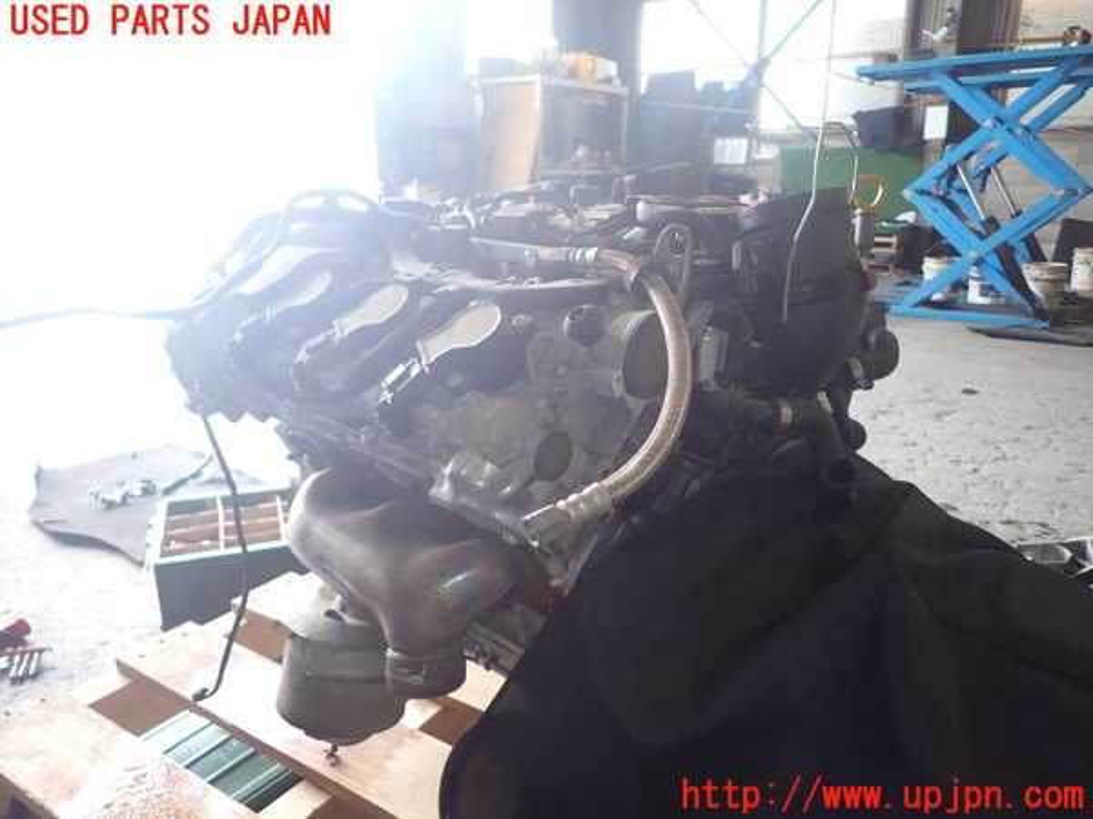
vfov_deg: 54.9
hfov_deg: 69.4
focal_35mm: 25
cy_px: 410
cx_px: 546
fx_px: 789
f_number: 2
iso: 125
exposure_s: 1/60
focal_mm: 4.5
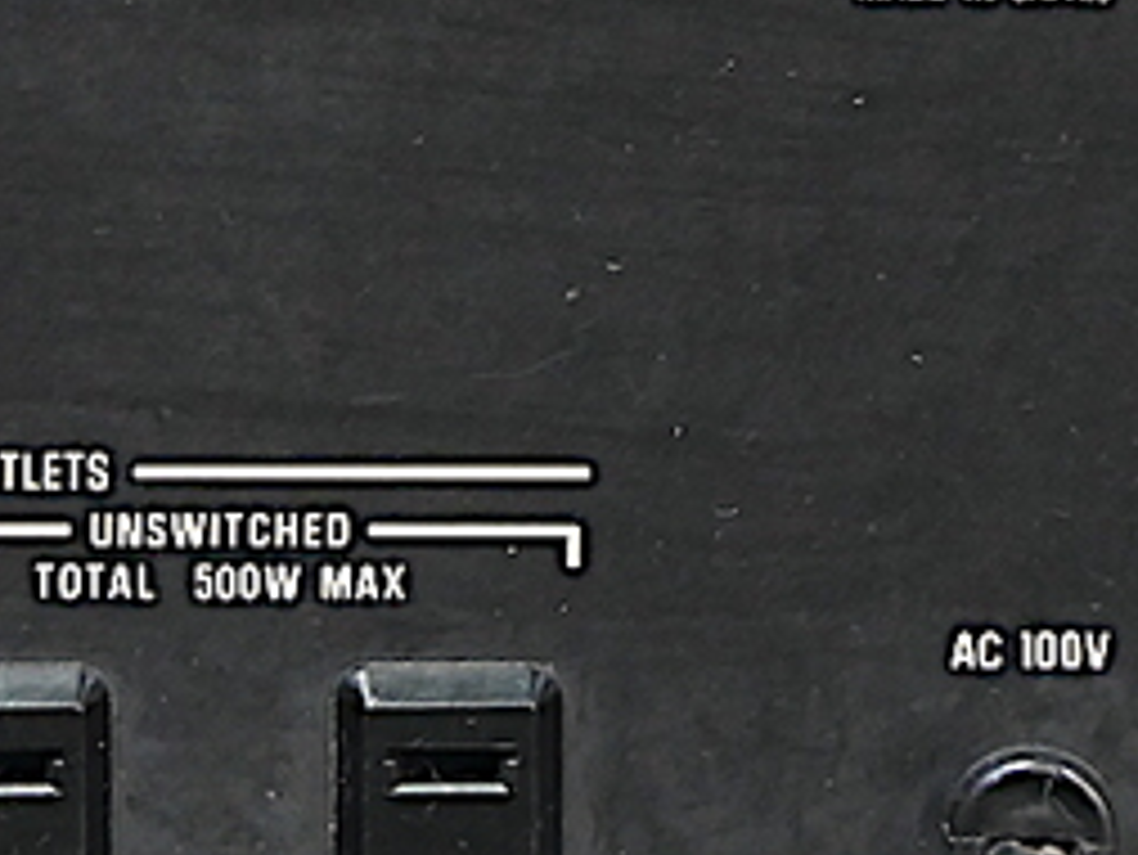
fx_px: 26674
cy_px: 230
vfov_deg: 1.8
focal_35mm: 811
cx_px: -13
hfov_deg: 2.4
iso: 200
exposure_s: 1/1.6
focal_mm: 38.4
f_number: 5.6
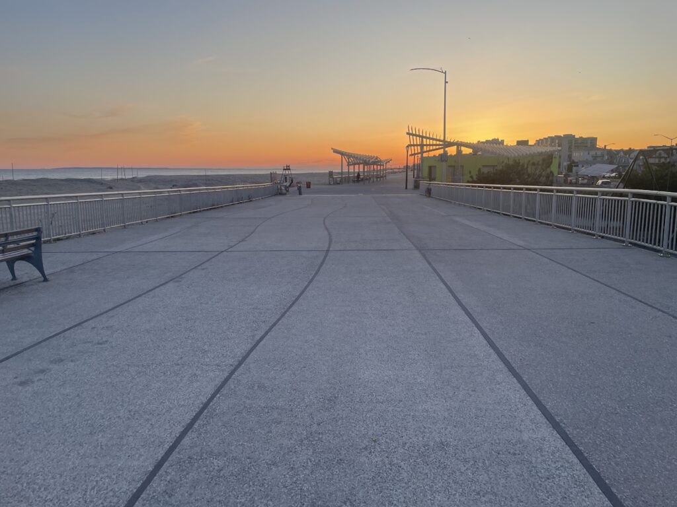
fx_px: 508
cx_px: 338
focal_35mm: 26
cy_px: 254
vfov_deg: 53.1
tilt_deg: -7.2
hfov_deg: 67.3
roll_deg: +2.5
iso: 50
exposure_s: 1/388
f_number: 1.6
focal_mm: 4.2
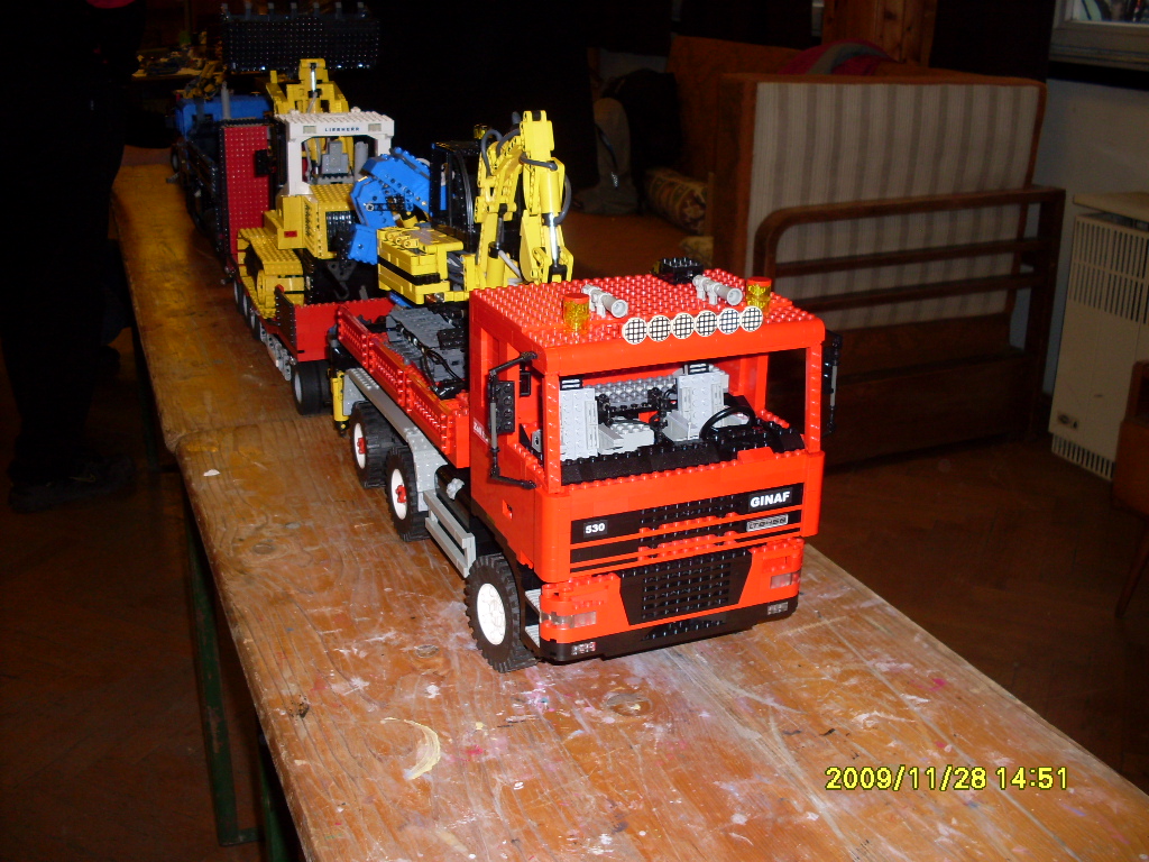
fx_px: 1261
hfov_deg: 49.0
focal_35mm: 38
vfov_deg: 37.7
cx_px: 574
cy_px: 431
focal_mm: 6.3
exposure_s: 1/45
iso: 100
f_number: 2.8
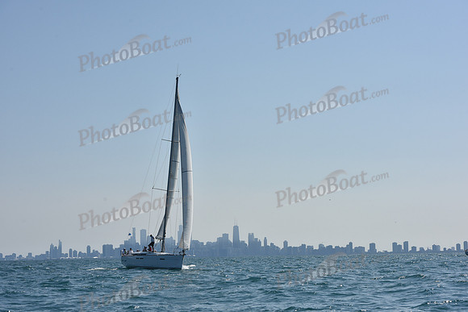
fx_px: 975
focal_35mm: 75
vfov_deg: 18.2
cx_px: 234
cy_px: 156
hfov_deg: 27.0
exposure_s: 1/1600
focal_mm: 75
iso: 250
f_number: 9
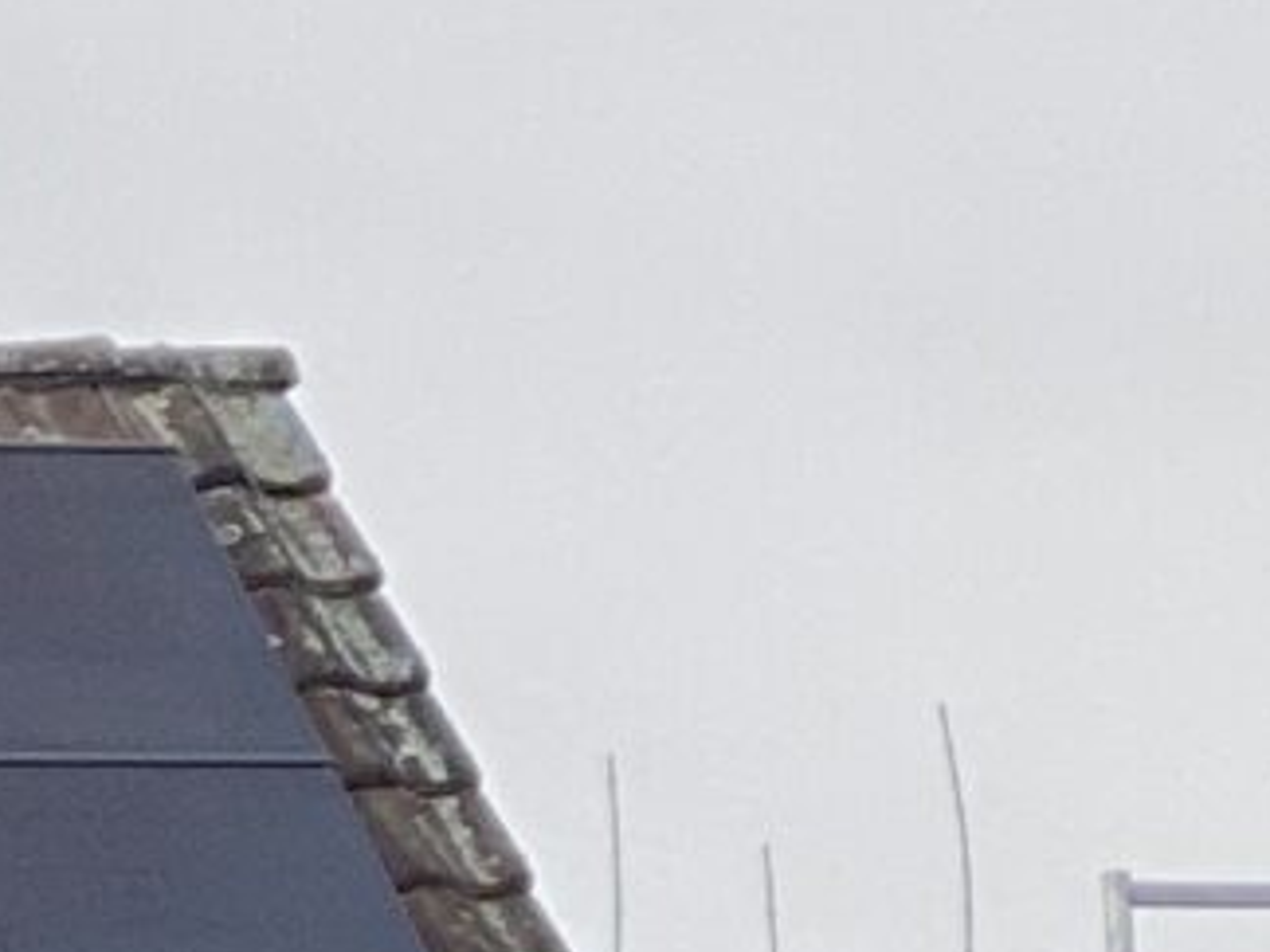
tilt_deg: +8.8
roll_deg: +0.9
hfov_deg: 4.5
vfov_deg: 3.6
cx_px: -3222
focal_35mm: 411
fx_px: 15079
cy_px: 2327
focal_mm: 6
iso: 64
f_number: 2
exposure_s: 1/122
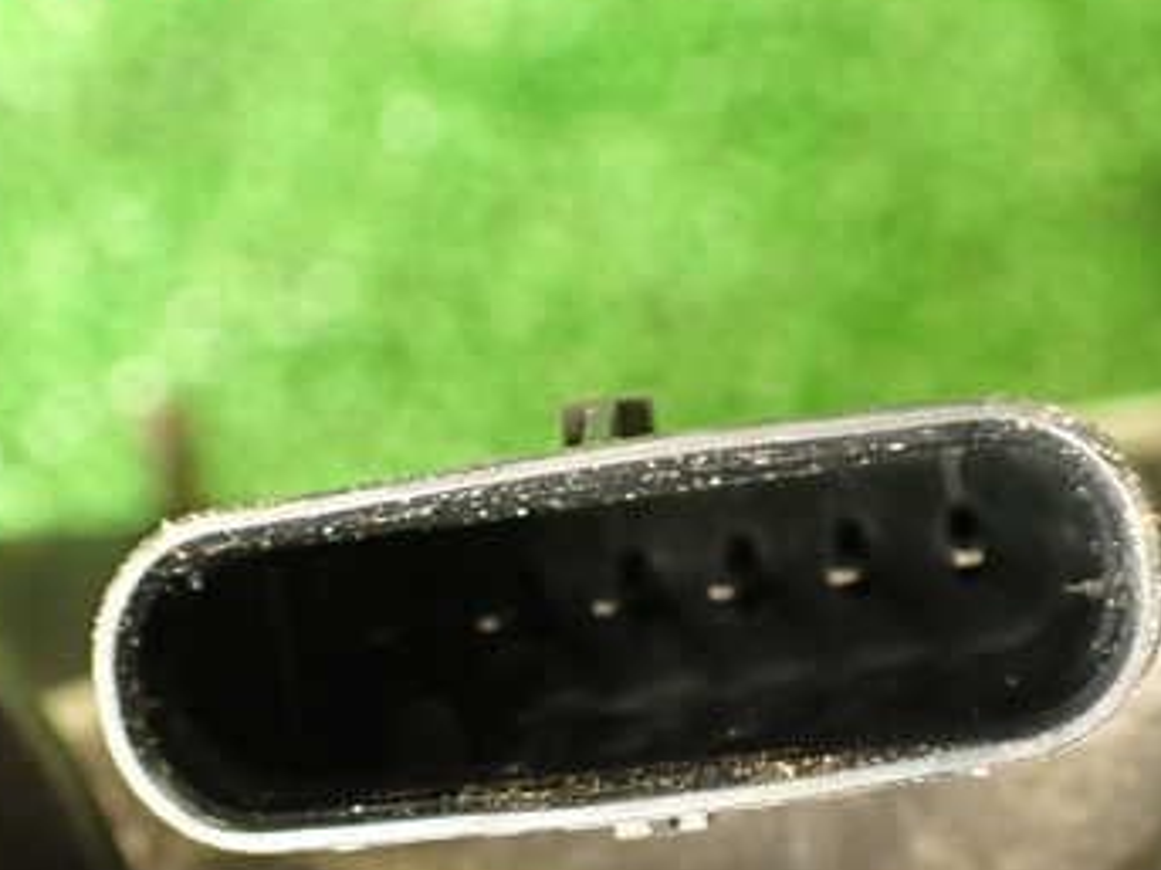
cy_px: 657
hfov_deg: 34.3
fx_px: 1878
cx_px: 640
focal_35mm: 56
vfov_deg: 25.8
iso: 500
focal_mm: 5.79
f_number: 2.4
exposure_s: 1/30
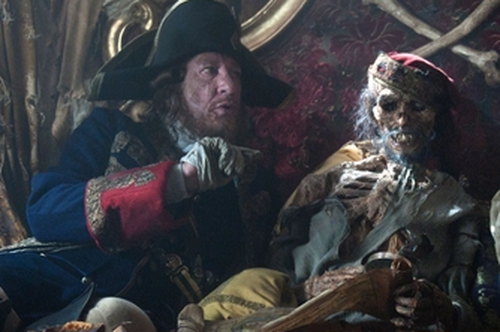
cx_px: 452
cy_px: 124
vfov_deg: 15.5
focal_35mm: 88
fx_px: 1221
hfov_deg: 22.6
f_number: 2.8
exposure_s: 1/80
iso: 1000
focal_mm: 42
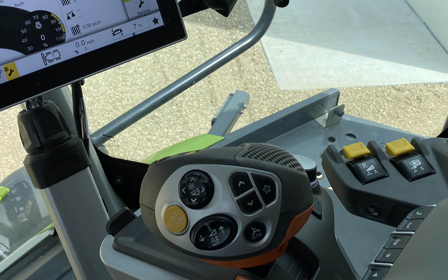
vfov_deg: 28.2
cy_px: 68
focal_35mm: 45
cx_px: 214
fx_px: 549
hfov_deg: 44.4
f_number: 1.8
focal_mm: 4.25
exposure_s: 1/1272
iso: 32
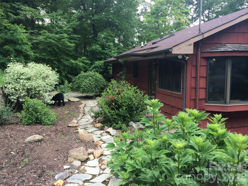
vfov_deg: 46.8
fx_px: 215
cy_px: 93
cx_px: 124
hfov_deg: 60.0
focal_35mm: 30
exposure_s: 1/334
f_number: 2.2
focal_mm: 4.12
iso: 32
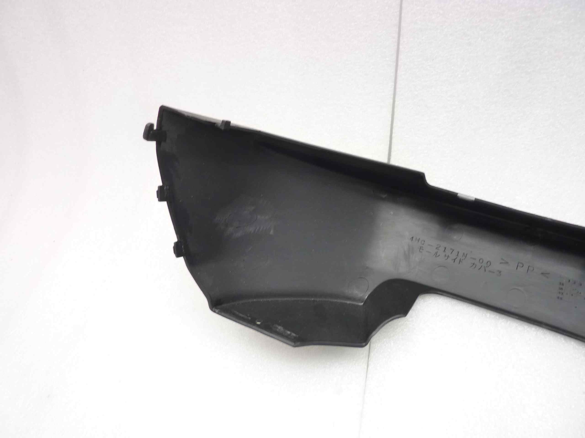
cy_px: 219
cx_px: 292
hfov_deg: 69.4
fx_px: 422
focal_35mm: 25
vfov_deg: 54.9
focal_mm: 4.1
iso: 125
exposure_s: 1/8
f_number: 3.3
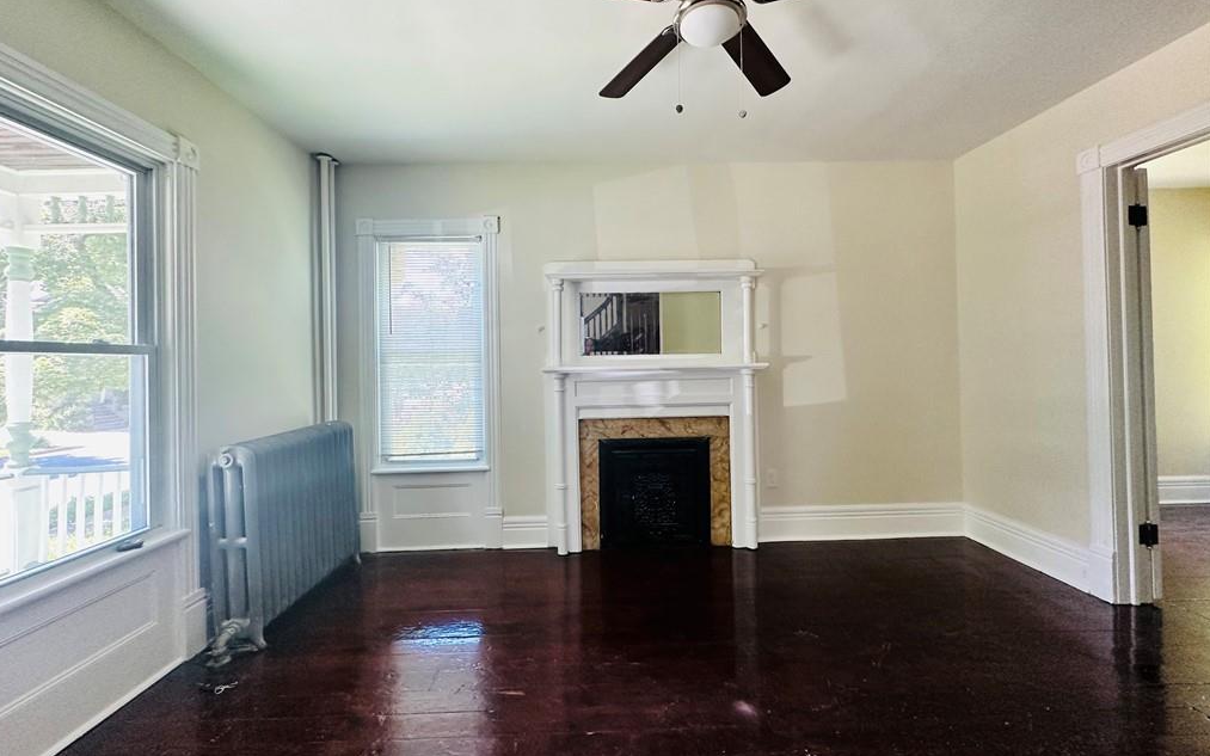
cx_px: 602
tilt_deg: -0.2
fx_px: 495
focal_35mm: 15
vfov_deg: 74.7
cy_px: 358
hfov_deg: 101.5
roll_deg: +0.1
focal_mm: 2.22
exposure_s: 1/120
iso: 250
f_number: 2.2
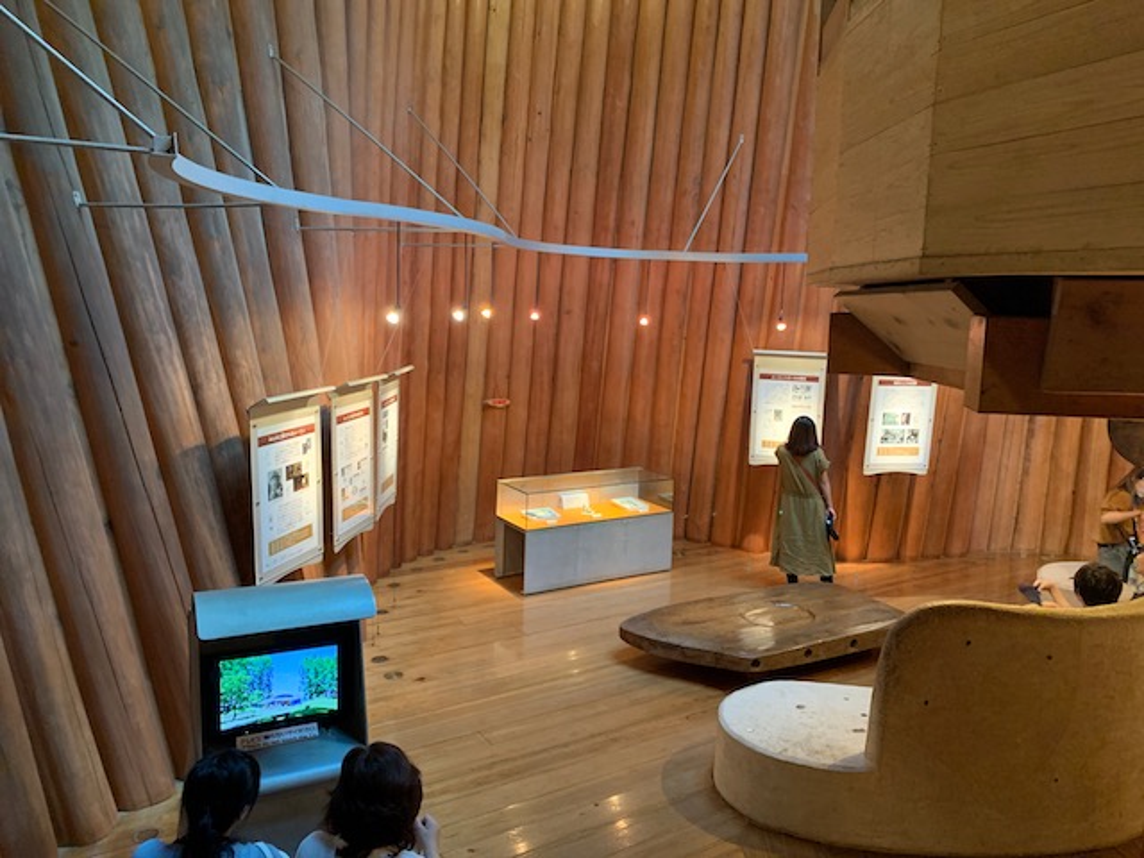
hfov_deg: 67.3
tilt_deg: -8.1
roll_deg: -2.6
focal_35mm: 26
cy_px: 429
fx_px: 859
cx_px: 572
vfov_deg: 53.1
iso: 400
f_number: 1.8
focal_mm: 4.25
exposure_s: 1/25
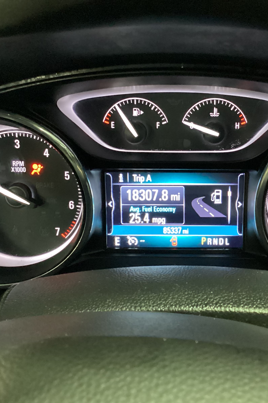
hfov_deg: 30.3
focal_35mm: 44
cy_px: 206
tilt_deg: -28.6
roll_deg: -2.0
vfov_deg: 44.5
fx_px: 491
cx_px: 180
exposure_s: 1/30
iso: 800
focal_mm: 3.3
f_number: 2.4
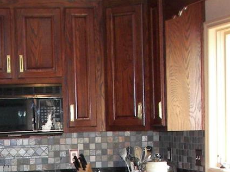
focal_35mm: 109
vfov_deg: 13.2
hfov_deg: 17.9
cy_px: 214
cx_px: 51
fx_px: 724
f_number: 2.8
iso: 125
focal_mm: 6
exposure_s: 1/30
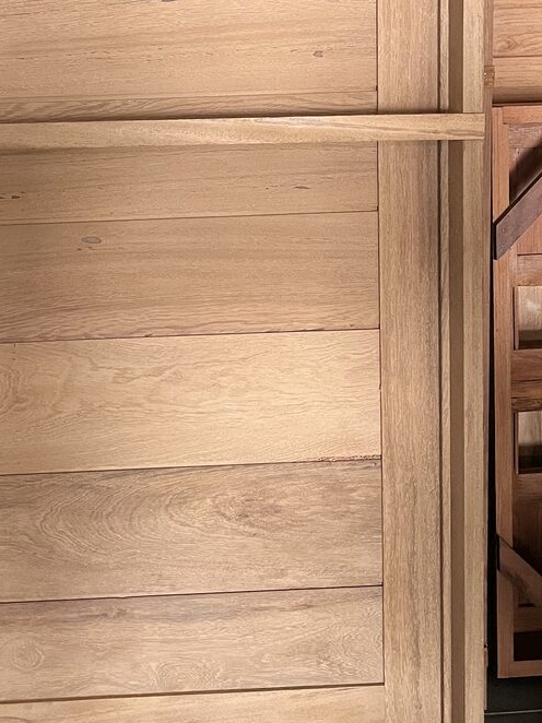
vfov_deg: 34.0
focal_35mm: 55
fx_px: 1149
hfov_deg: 26.4
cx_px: 173
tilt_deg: -15.3
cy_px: 152
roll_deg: +1.5
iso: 125
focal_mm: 5.1
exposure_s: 1/60
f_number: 1.6
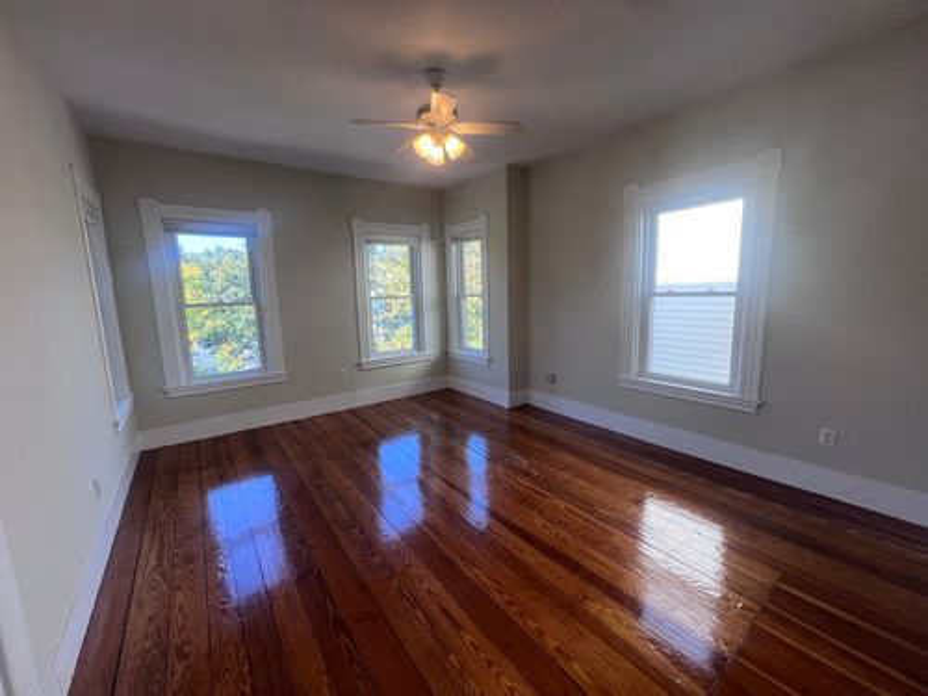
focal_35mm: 13
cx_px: 464
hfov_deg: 106.2
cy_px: 348
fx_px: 349
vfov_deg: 89.9
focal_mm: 1.57
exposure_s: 1/120
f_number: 1.8
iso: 80
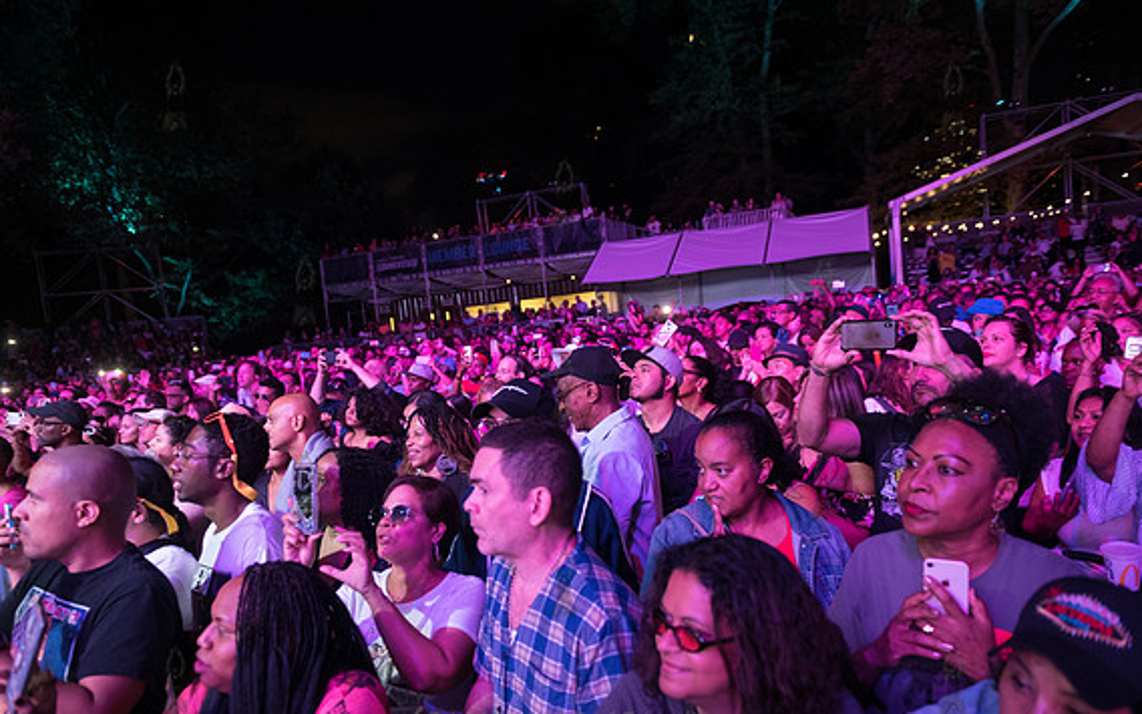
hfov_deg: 72.5
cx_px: 563
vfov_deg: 49.2
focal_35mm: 25
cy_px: 387
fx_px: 778
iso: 3200
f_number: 3.2
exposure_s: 1/125
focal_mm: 24
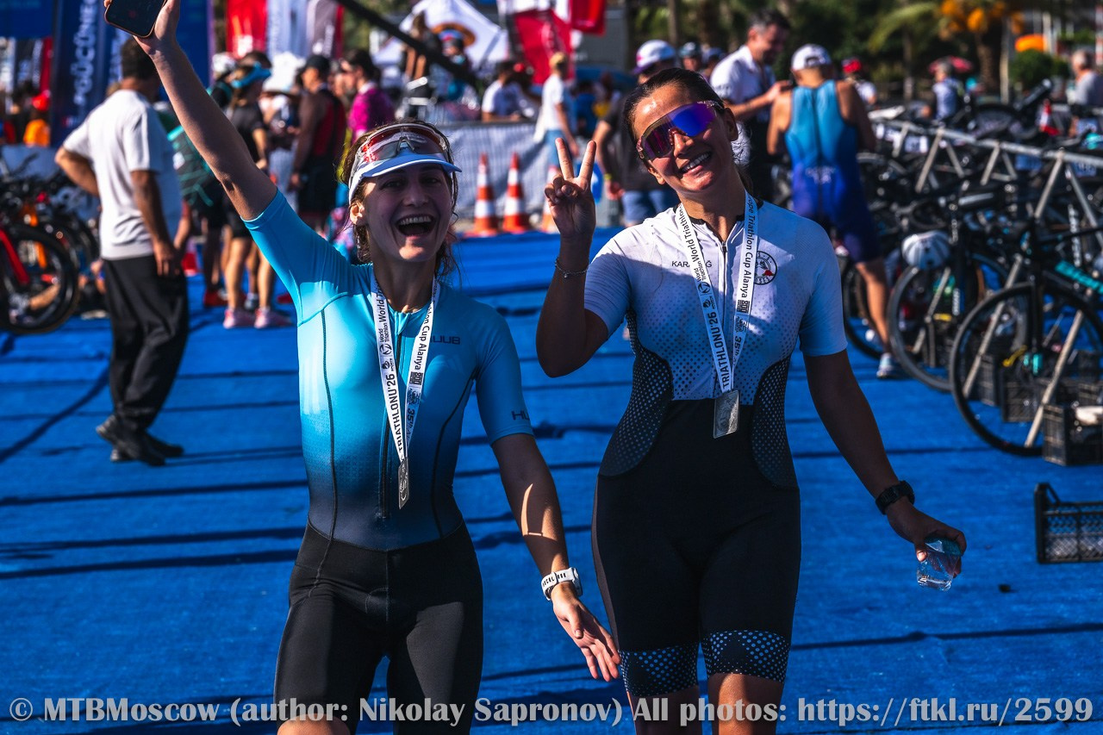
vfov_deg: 8.6
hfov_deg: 12.8
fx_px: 4901
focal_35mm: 160
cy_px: 368
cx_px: 552
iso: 320
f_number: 10
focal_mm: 160
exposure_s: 1/1000
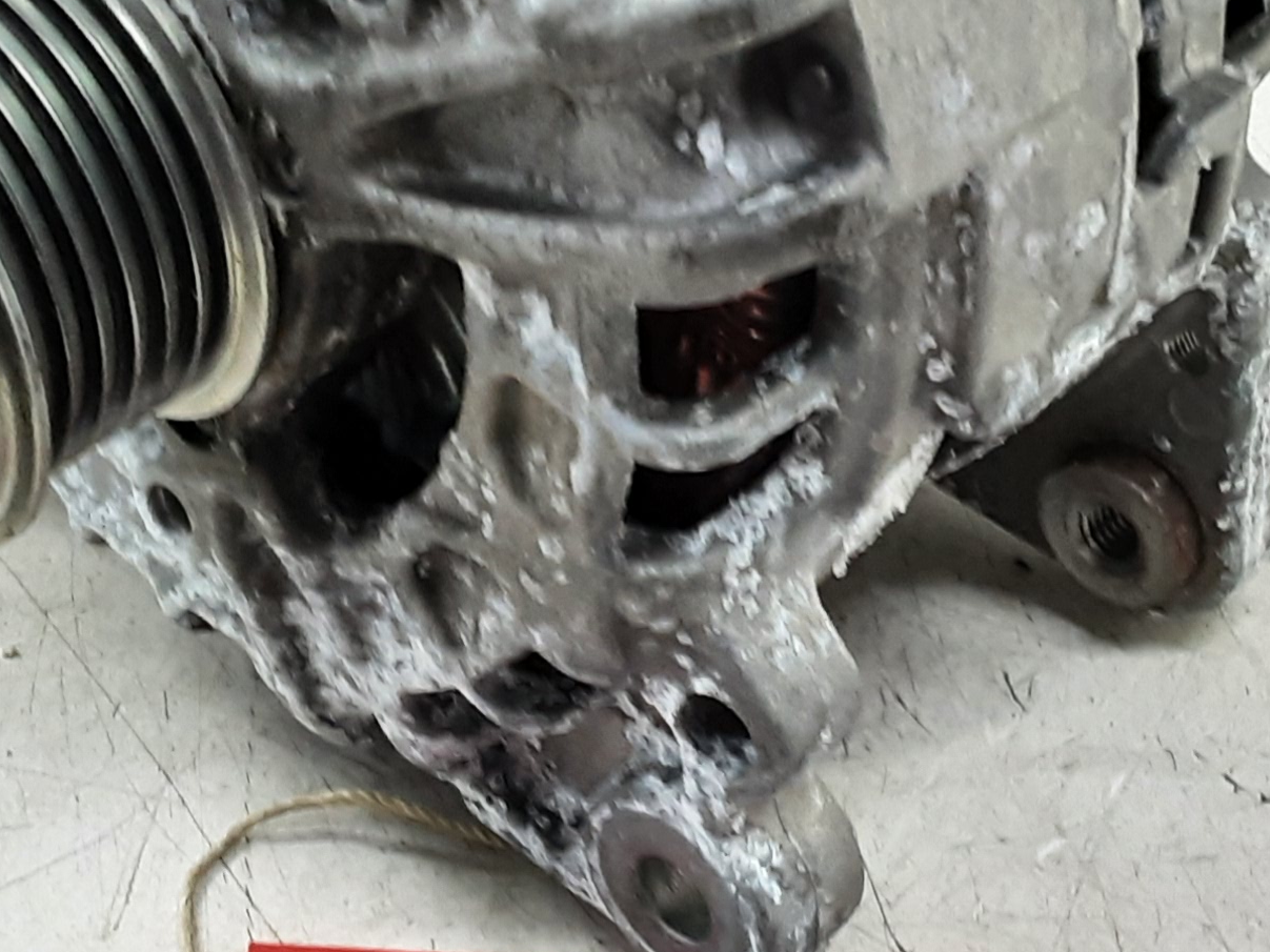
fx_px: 2678
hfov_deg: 26.6
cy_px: 362
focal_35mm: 73
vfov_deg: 20.1
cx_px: 448
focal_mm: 2.91
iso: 125
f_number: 1.9
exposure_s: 1/50
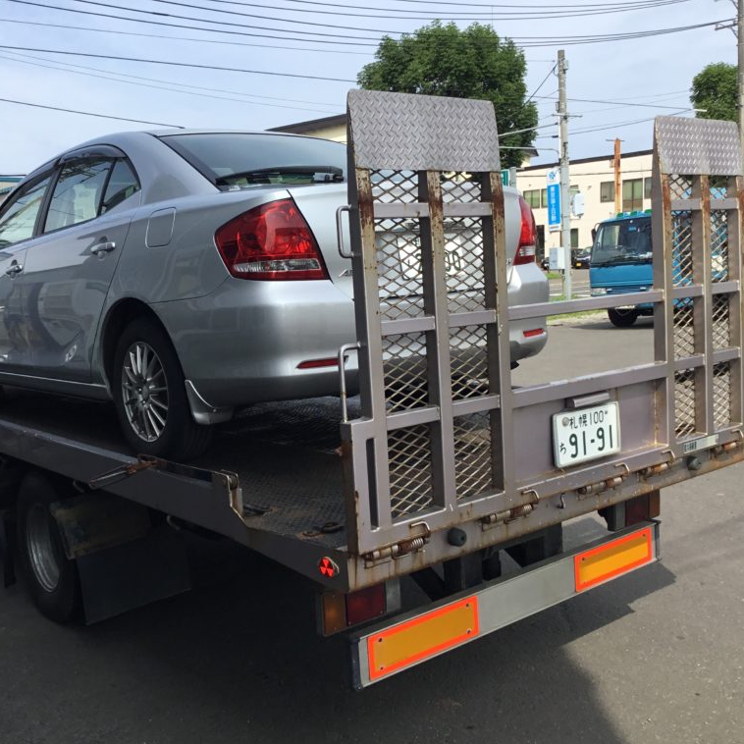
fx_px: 900
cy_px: 376
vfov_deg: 44.9
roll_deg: +3.0
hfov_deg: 44.8
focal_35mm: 37
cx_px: 325
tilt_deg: -6.8
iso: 25
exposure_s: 1/1101
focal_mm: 3.3
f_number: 2.4
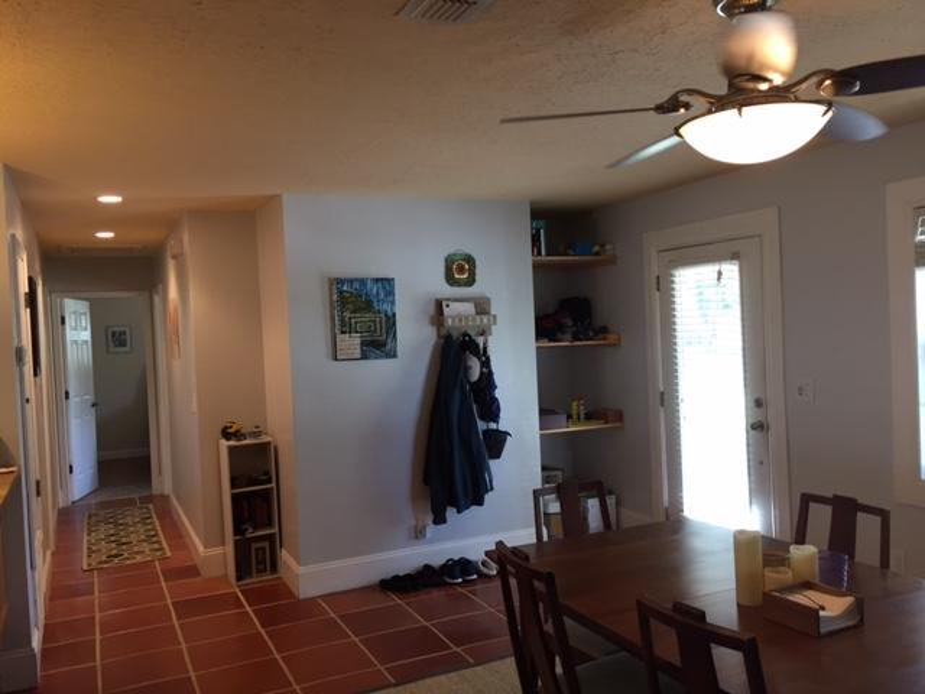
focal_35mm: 29
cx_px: 462
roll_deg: +2.4
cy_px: 347
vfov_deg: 48.2
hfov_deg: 61.7
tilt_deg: -1.3
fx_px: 775
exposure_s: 1/30
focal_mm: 4.15
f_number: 2.2
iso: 80
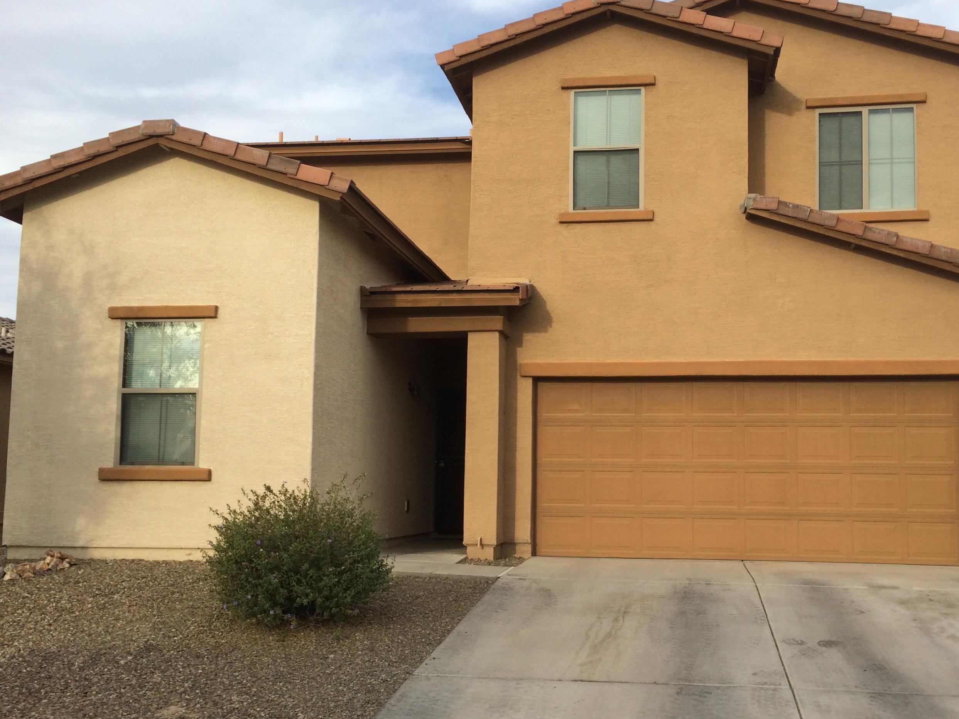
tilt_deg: +3.2
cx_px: 542
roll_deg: +0.4
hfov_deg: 52.5
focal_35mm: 35
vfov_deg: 40.6
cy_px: 409
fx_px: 970
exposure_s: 1/774
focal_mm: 4.15
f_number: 2.2
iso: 32
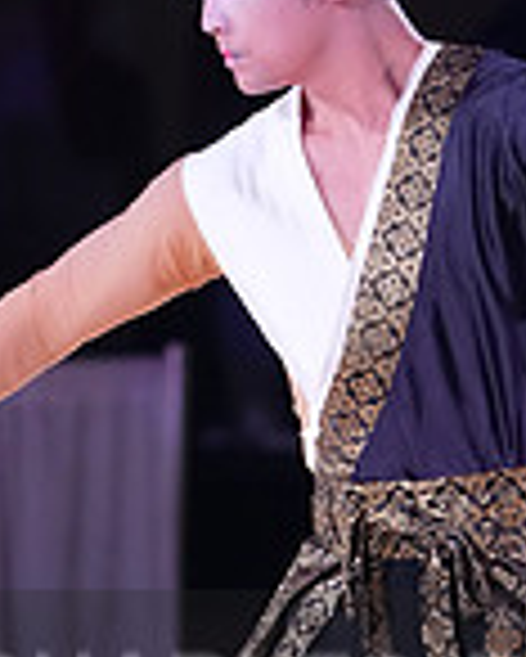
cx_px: 241
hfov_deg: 2.1
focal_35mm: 747
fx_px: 14521
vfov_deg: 2.6
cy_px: 742
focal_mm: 200
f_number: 5
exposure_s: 1/250
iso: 3200
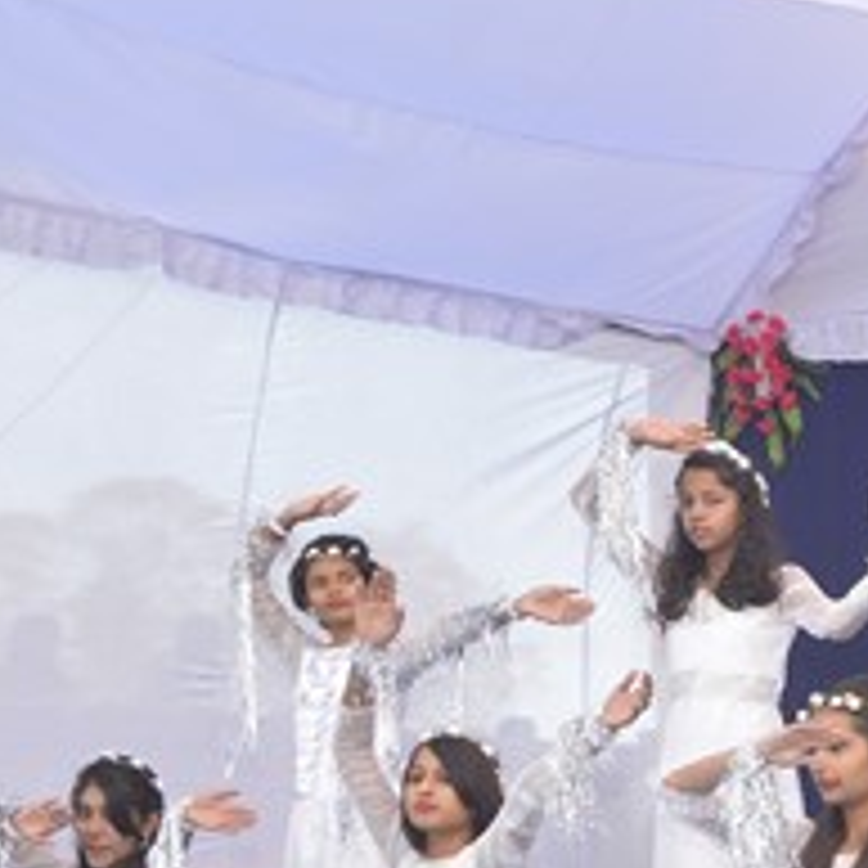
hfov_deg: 16.6
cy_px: 765
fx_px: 2638
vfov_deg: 18.4
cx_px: 1385
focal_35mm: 93
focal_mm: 22
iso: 400
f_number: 9
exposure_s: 1/125
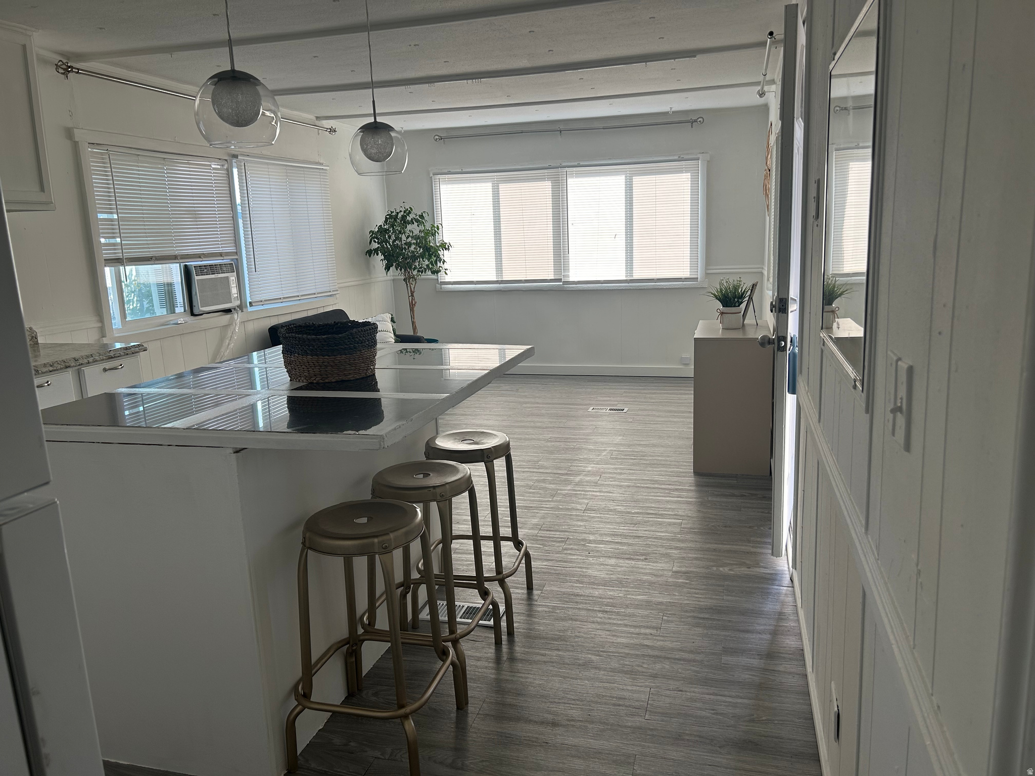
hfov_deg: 67.3
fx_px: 777
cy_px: 388
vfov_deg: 53.1
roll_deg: +3.3
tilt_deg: -11.4
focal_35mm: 26
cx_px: 518
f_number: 1.5
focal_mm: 5.7
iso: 50
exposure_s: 1/277
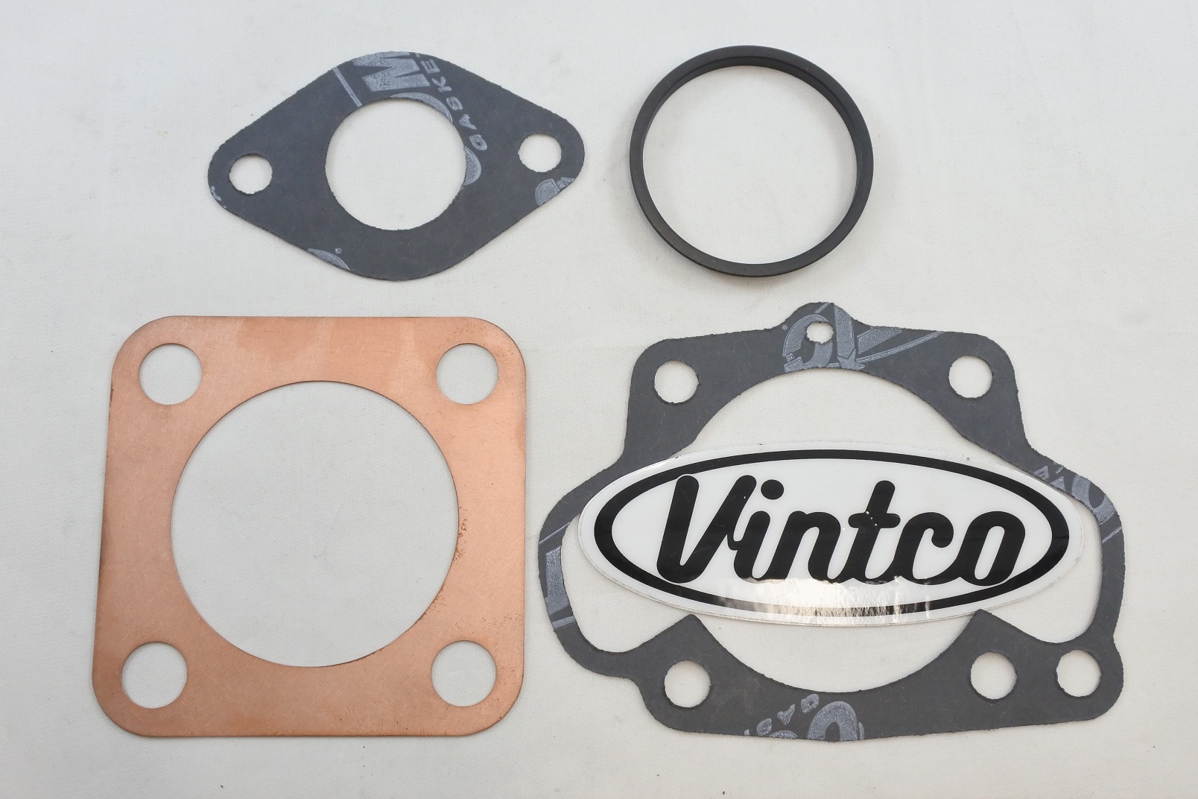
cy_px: 400
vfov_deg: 35.9
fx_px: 1231
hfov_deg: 51.9
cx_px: 599
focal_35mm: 37
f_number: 4
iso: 400
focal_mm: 14
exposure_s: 1/160
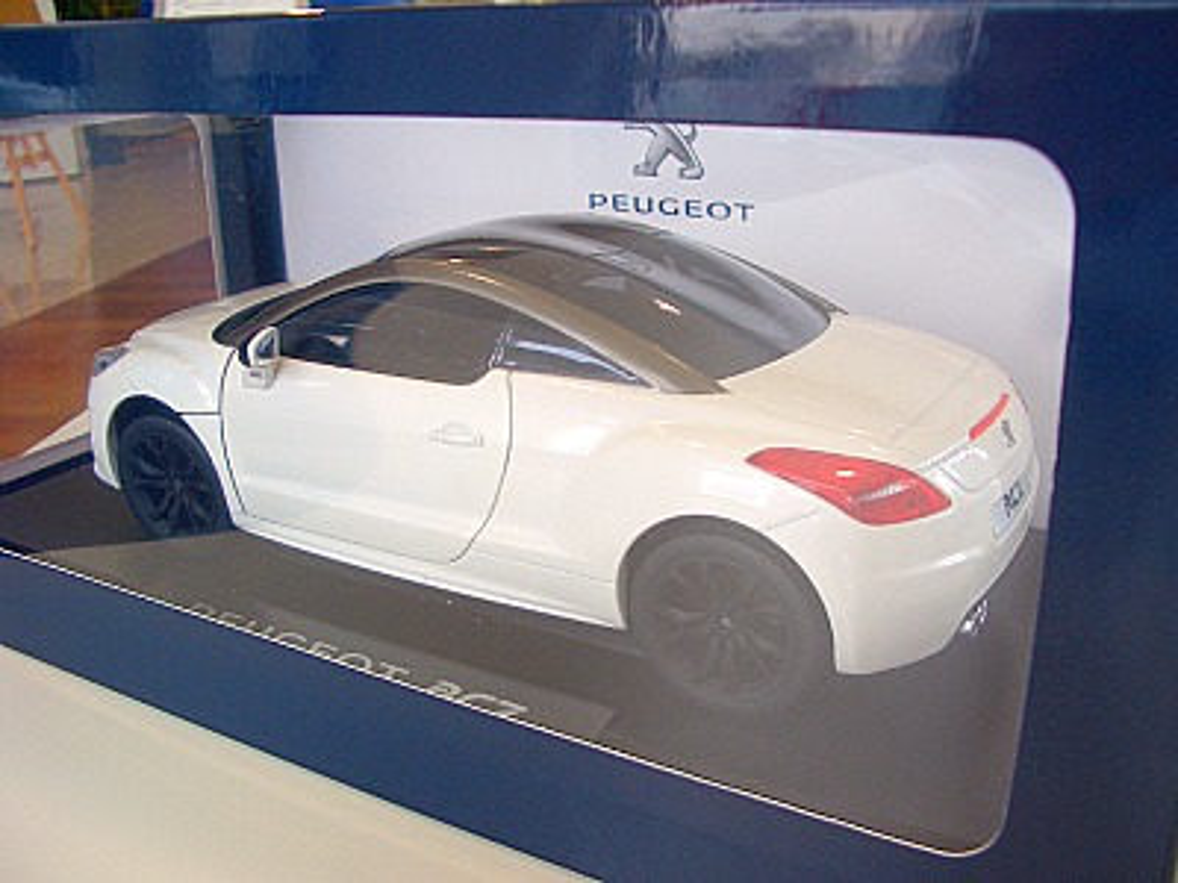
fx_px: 1191
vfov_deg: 40.7
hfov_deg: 52.6
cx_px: 589
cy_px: 442
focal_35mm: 35
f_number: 2.6
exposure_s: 1/100
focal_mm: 5.8
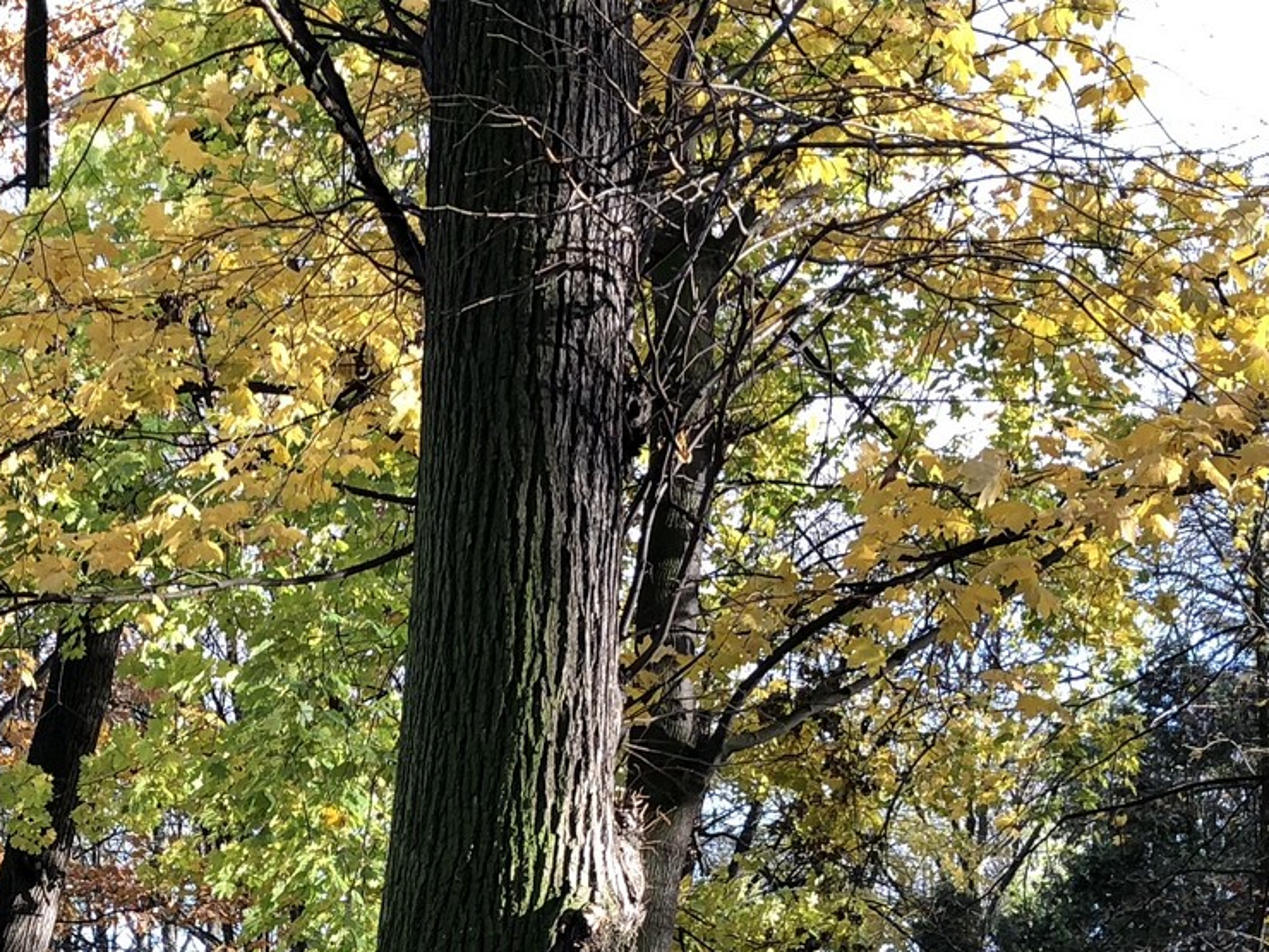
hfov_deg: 24.3
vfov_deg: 17.8
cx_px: 254
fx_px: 2896
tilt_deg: +3.8
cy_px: 1129
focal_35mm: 79
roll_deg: +1.8
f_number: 1.8
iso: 25
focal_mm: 3.99
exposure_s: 1/101
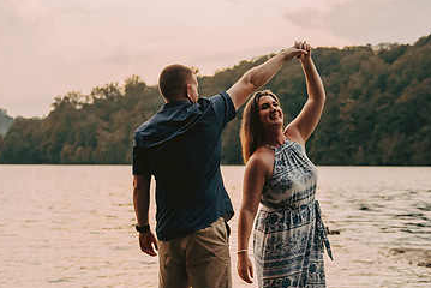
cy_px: 182
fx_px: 851
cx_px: 217
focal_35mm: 71
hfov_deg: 28.4
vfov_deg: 19.2
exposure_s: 1/2500
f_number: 2.8
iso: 2000
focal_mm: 44
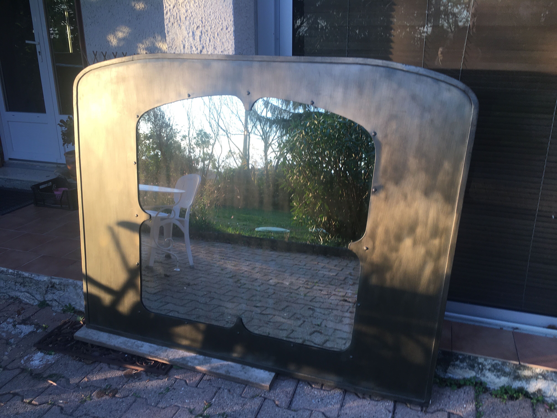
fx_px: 467
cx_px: 278
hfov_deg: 61.7
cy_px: 209
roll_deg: +1.5
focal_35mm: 29
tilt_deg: -17.7
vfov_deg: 48.2
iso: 25
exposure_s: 1/115
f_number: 2.2
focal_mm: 4.15
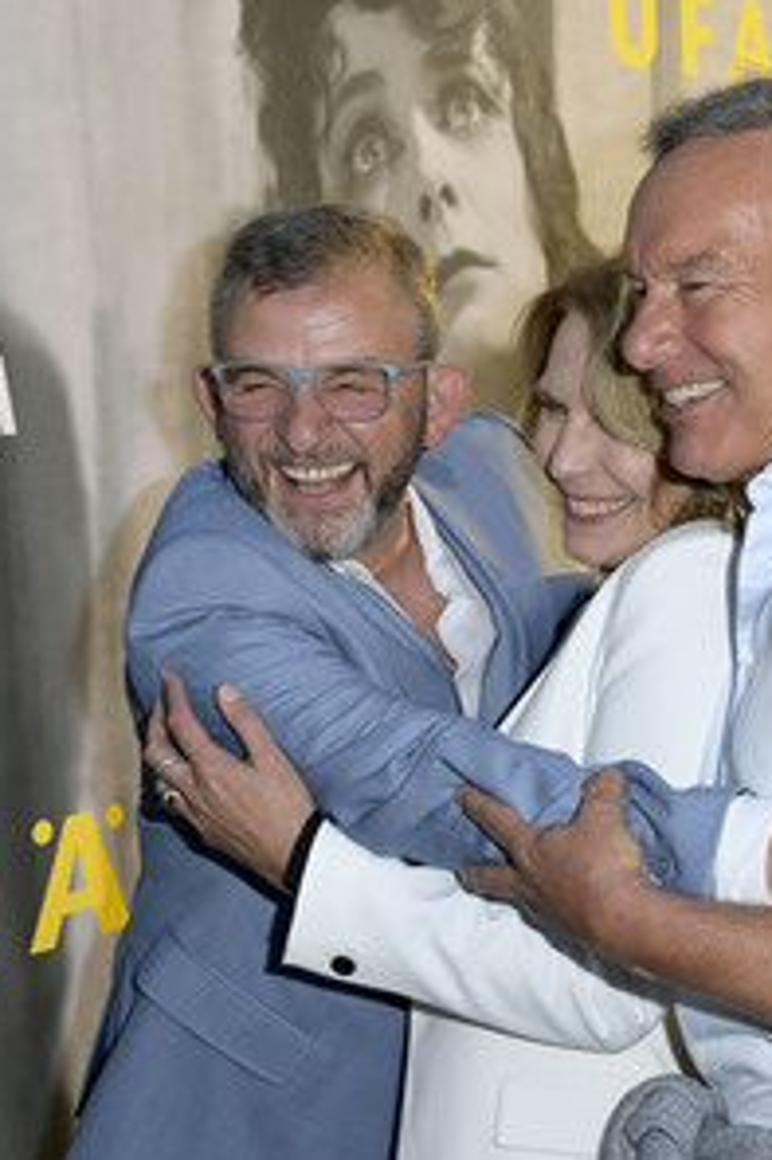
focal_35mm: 61
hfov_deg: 22.1
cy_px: 580
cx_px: 547
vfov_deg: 32.9
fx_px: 1964
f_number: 9
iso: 320
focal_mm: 40
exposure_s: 1/250
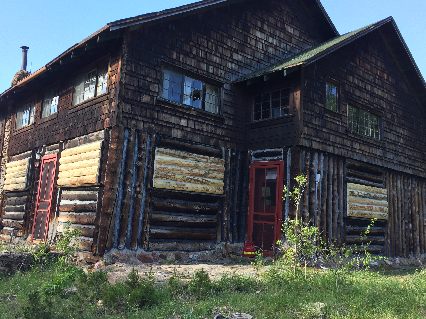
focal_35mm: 33
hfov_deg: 55.3
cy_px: 149
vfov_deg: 42.9
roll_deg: -4.5
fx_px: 406
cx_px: 204
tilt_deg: +9.8
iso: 32
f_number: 2.2
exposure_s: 1/154
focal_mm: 4.15
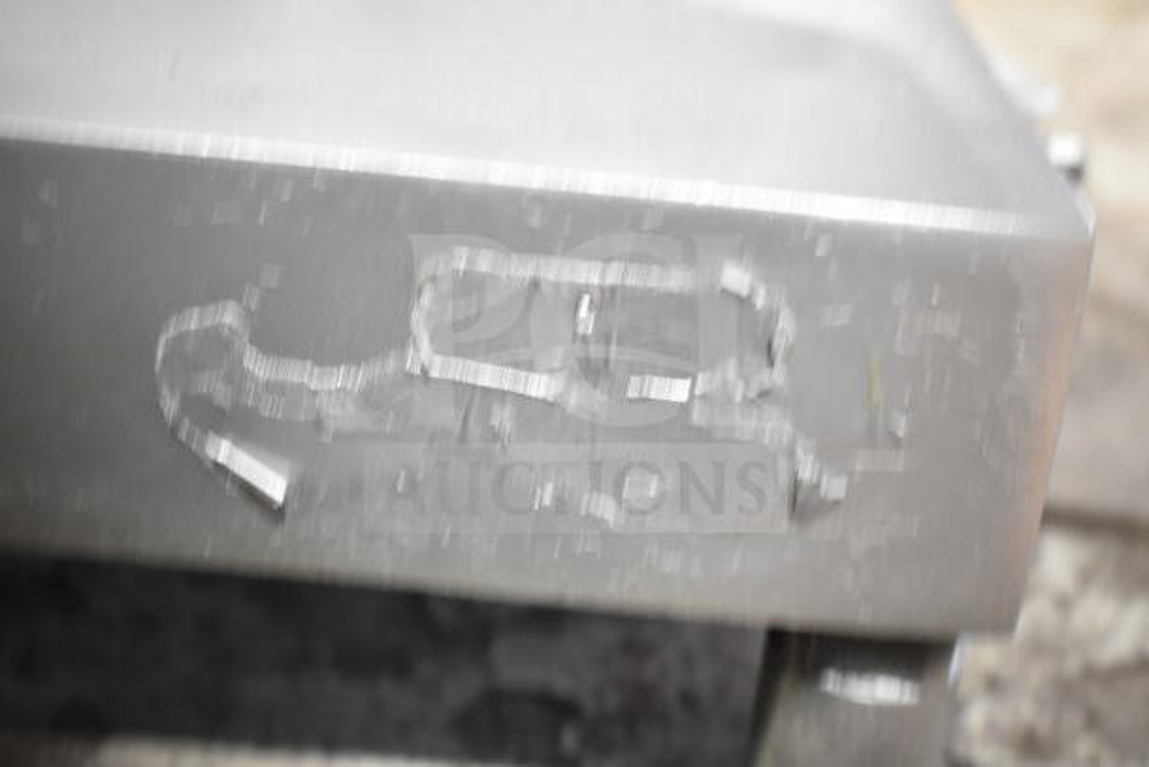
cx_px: 574
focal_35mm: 51
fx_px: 1628
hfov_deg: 38.9
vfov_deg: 26.5
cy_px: 384
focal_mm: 34
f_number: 4.5
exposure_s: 1/50
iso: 1600
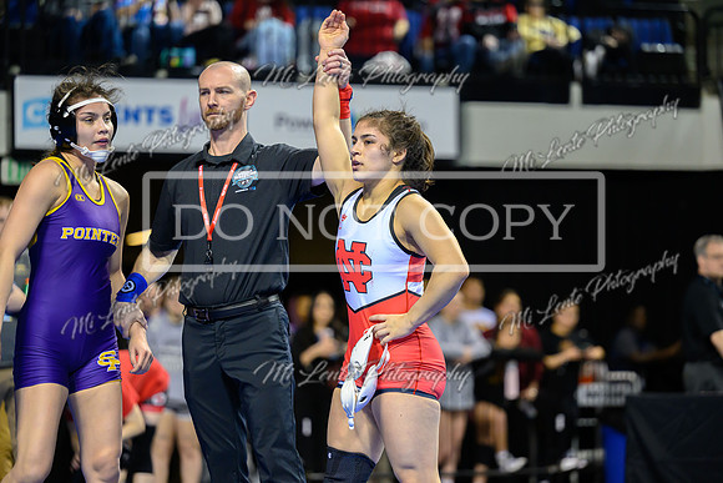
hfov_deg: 14.7
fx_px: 2812
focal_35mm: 140
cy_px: 242
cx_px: 362
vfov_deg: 9.8
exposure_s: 1/1000
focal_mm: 140
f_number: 2.8
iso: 3200
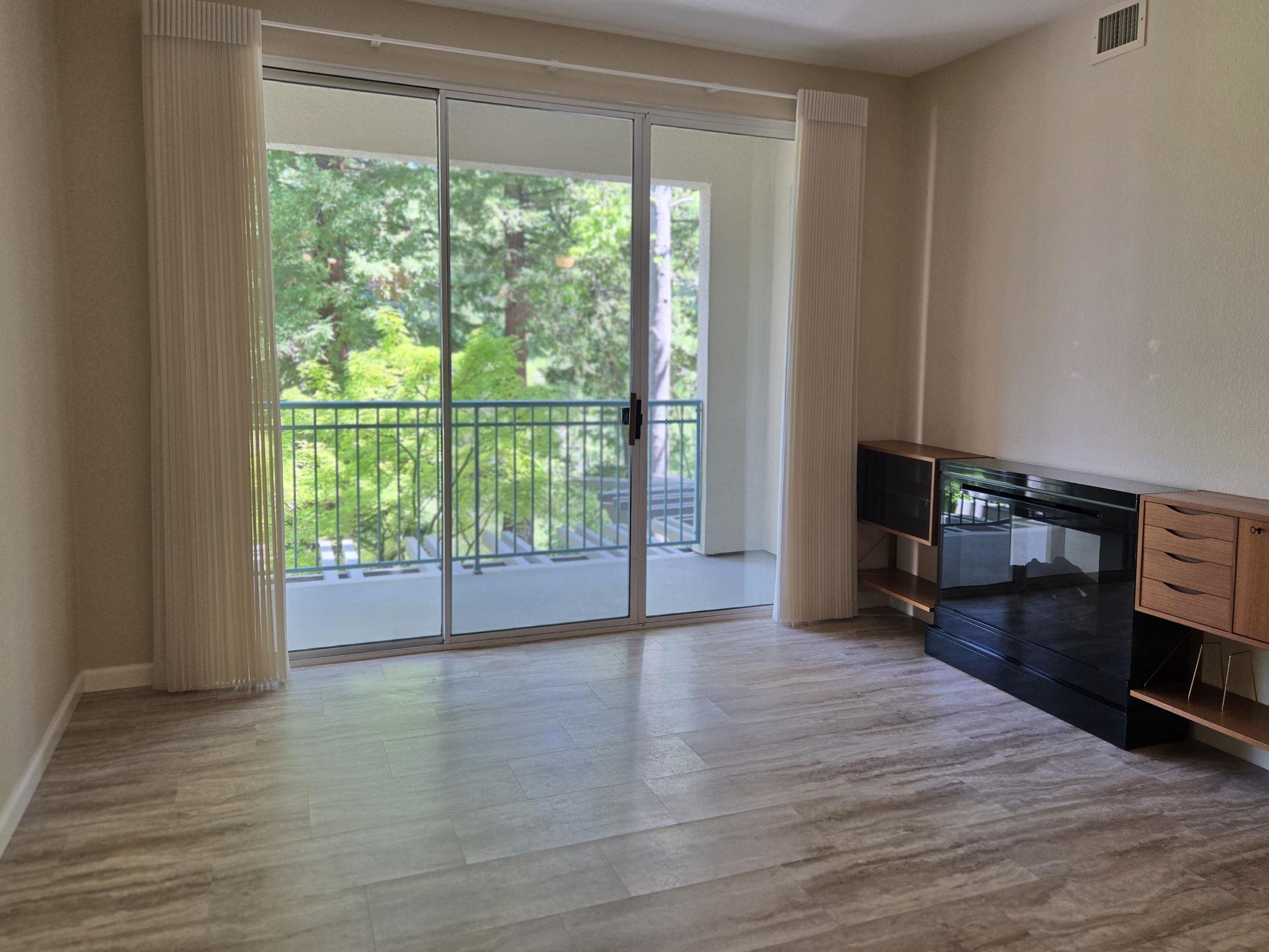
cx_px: 673
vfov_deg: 53.0
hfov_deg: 67.2
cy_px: 432
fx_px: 953
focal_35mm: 26
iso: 125
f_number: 1.8
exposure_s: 1/120
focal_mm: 5.4
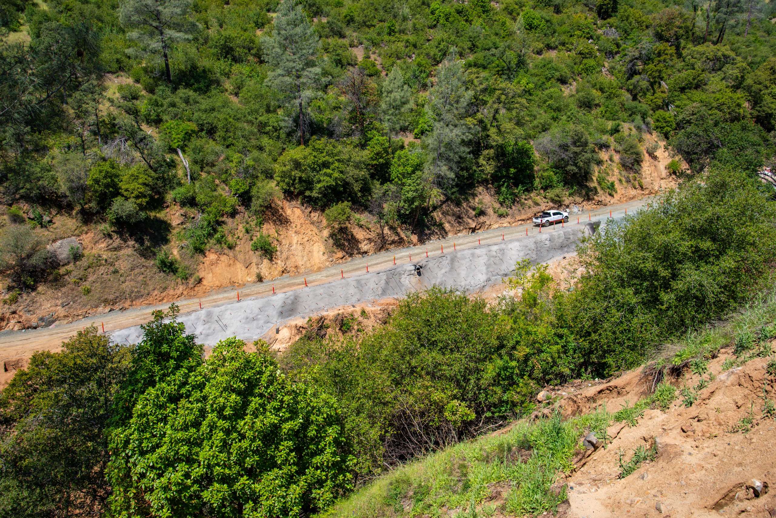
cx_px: 388
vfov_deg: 41.1
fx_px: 690
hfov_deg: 58.7
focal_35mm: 32
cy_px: 259
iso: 100
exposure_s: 1/400
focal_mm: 32
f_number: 5.6
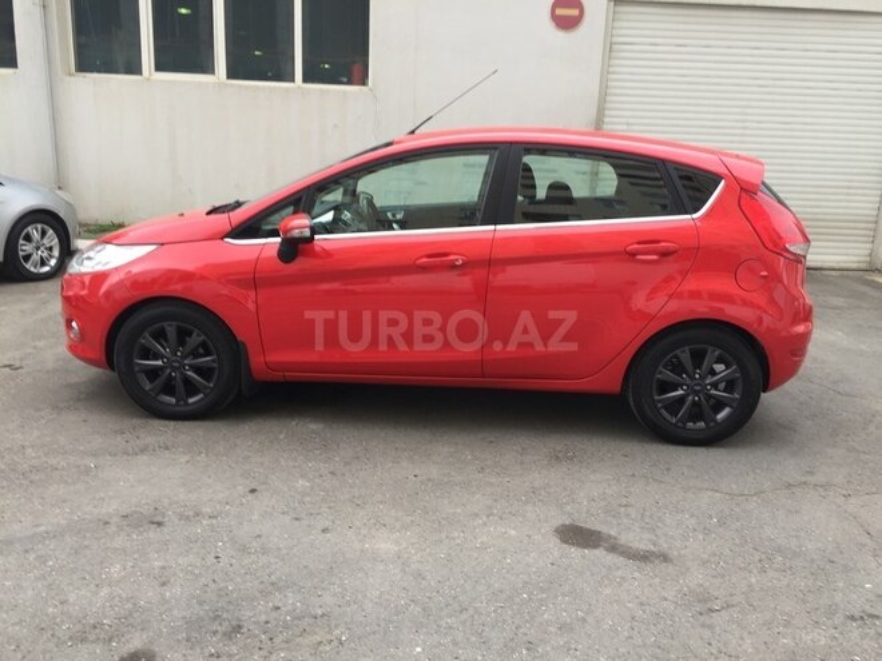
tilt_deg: -12.5
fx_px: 739
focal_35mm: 29
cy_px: 330
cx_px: 441
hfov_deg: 61.7
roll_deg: -4.0
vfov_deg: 48.2
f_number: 2.2
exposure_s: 1/50
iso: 32
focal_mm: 4.15
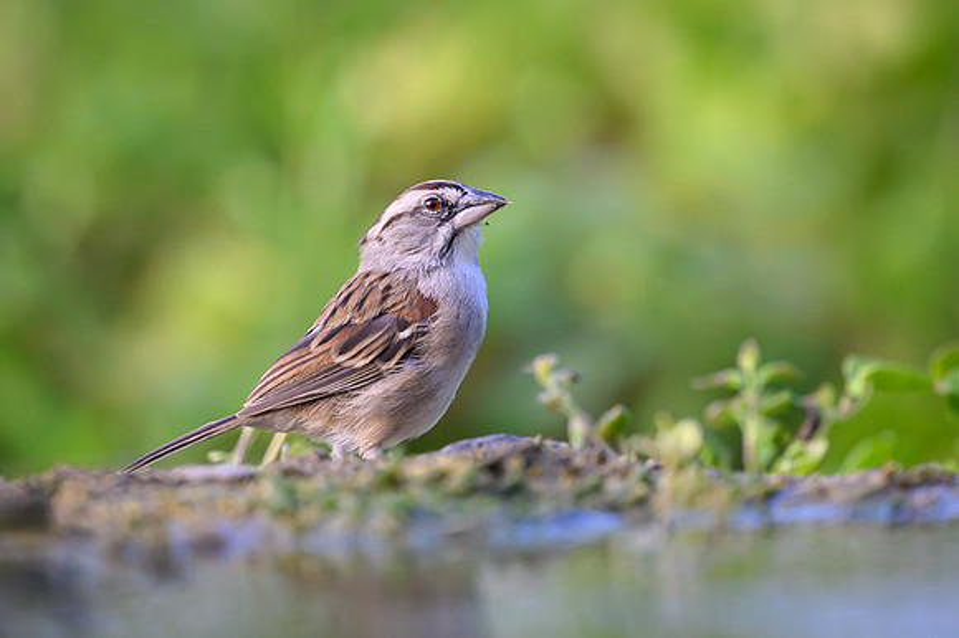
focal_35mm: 664
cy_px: 226
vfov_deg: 2.1
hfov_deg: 3.1
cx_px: 456
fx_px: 17689
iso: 1600
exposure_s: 1/3200
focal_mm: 400
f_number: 2.8
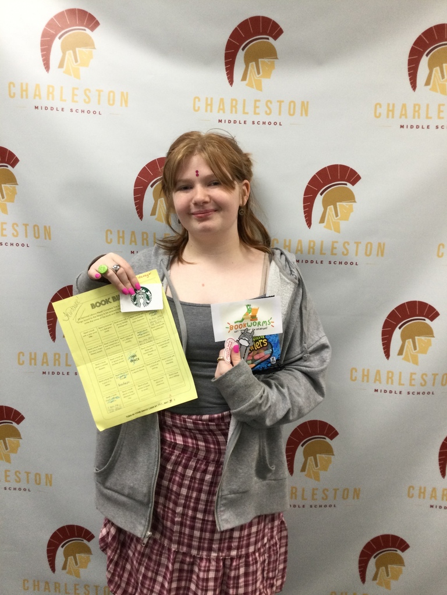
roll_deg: -1.6
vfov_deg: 58.4
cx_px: 224
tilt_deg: -9.5
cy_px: 298
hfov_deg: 45.4
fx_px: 534
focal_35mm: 31
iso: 64
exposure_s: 1/30
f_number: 2.4
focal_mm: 3.3
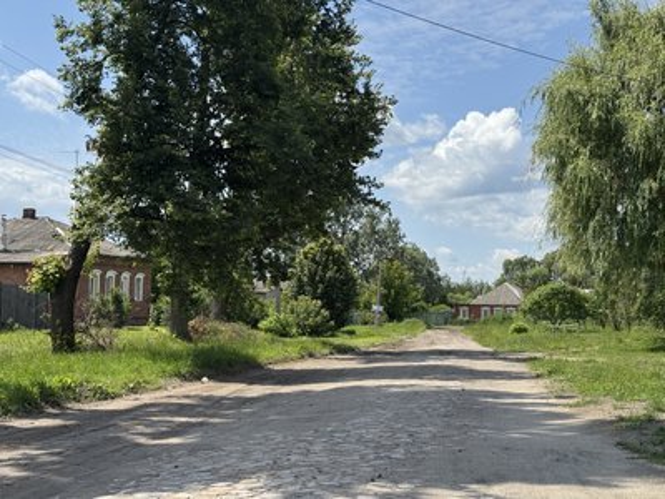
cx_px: 332
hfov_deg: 39.7
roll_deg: -0.6
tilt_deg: +3.5
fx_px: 922
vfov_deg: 30.3
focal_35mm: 48
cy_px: 250
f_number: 1.78
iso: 64
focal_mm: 6.76
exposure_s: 1/4310
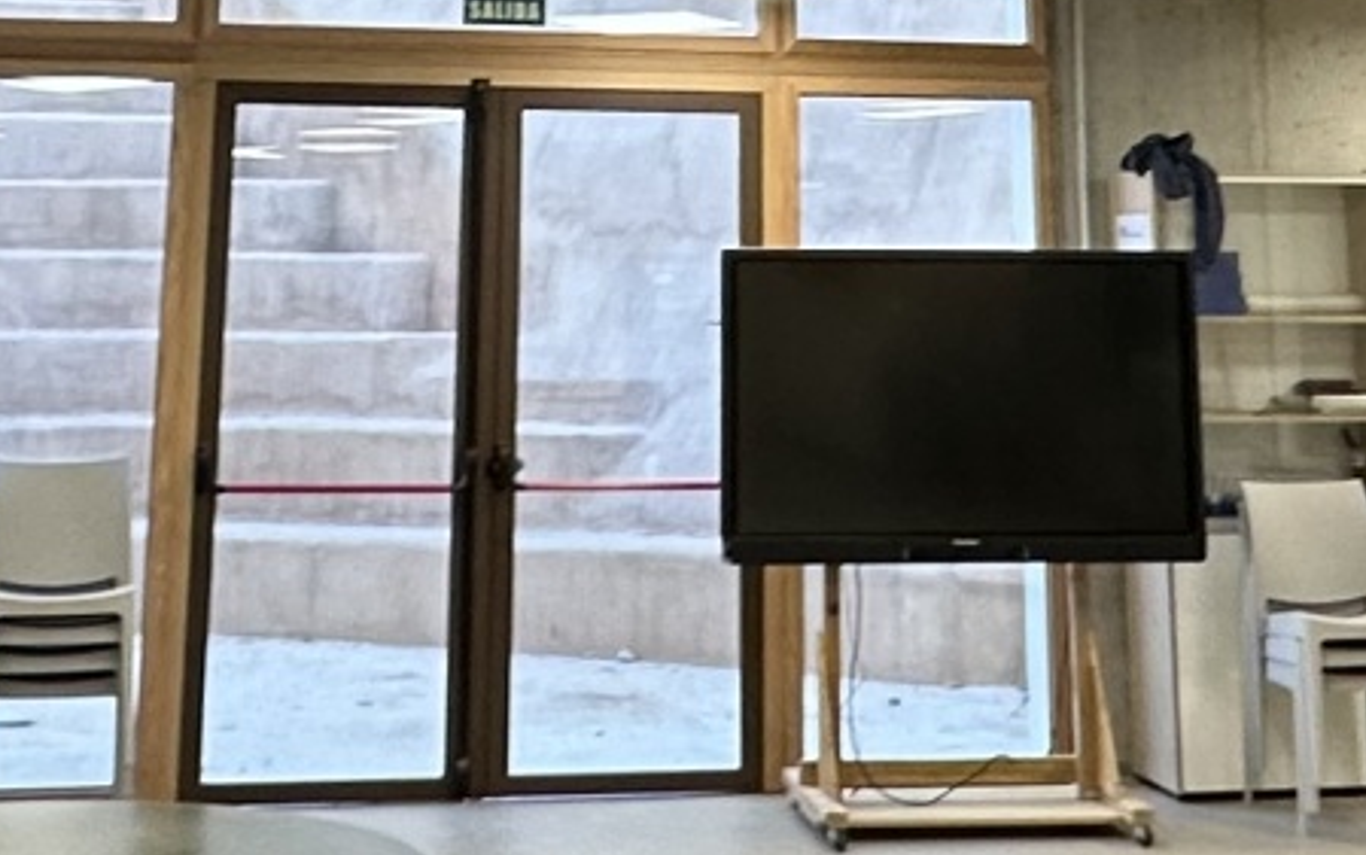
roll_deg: -1.2
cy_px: -557
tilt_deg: +16.9
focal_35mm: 74
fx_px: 2756
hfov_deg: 27.8
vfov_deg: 15.7
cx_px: 645
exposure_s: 1/100
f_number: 2.2
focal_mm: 2.22
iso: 160
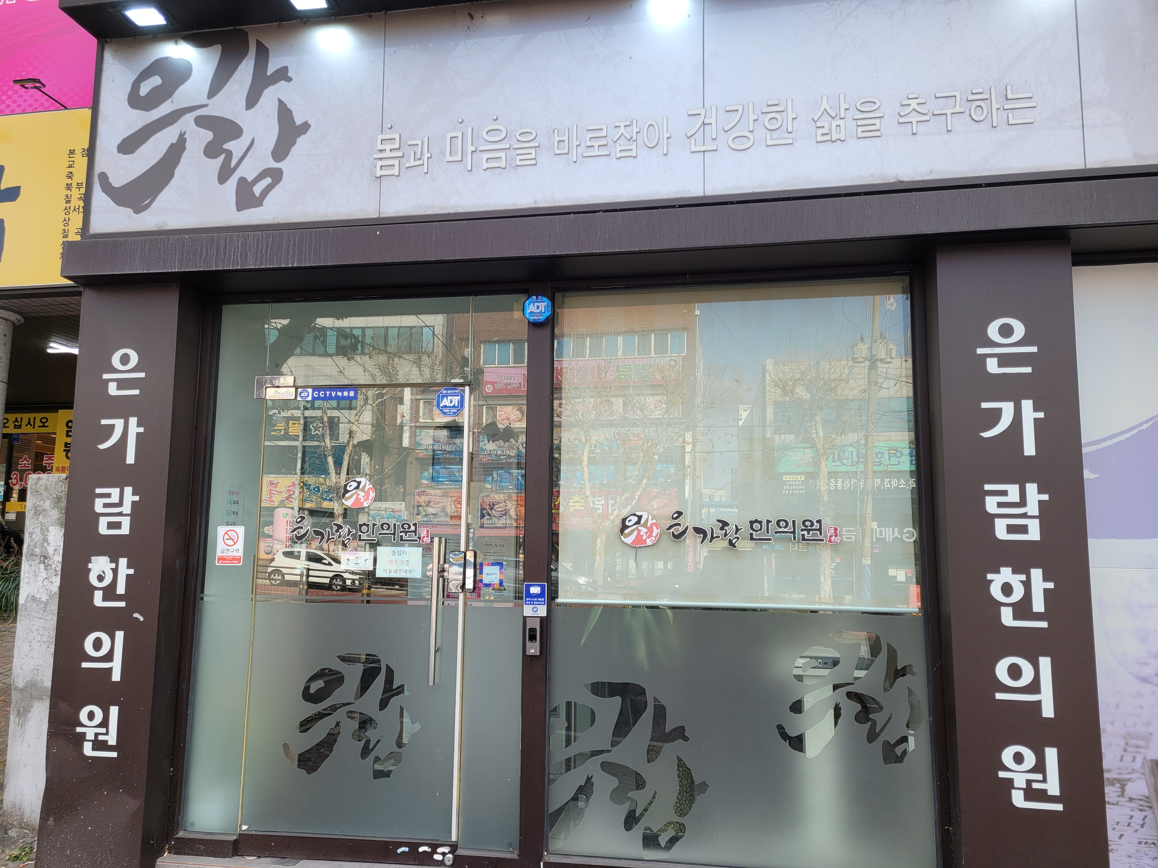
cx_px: 579
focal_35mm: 26
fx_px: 870
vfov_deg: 53.1
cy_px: 434
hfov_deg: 67.3
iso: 40
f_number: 1.8
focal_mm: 5.4
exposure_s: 1/375
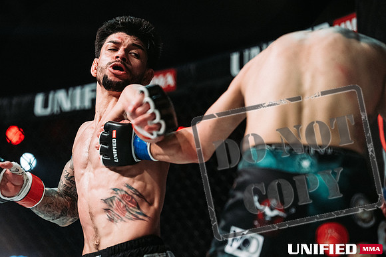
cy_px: 128
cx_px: 193
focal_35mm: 150
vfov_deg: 9.2
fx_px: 1609
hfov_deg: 13.7
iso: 2500
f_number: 2.8
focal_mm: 150
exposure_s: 1/1000
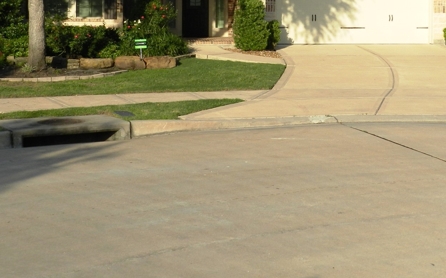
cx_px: 229
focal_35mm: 66
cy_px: 10
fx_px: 802
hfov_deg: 31.1
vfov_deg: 19.2
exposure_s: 1/1000
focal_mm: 6.7
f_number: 4
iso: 160
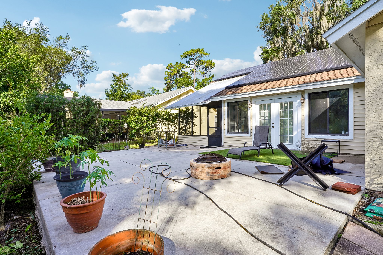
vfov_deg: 64.5
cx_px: 192
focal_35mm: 19
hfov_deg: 86.9
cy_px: 128
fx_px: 202
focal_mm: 19
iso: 100
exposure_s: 1/40
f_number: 20
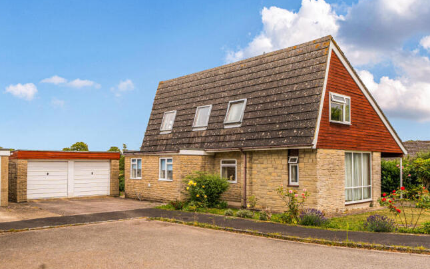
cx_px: 213
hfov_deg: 61.2
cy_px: 128
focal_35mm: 31
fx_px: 363
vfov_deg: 40.6
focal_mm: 20
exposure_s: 1/400
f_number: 8
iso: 400
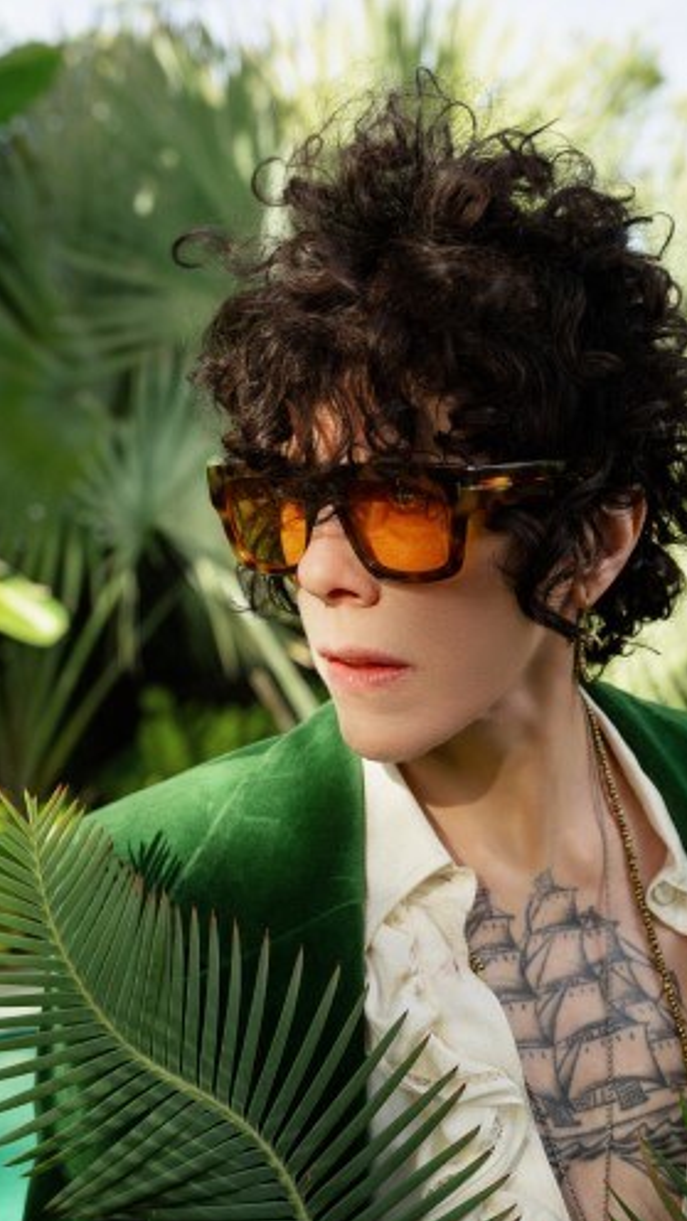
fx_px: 1814
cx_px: 417
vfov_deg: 37.2
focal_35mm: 56
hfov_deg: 21.4
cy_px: 613
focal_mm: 64
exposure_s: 1/125
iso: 320
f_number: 8
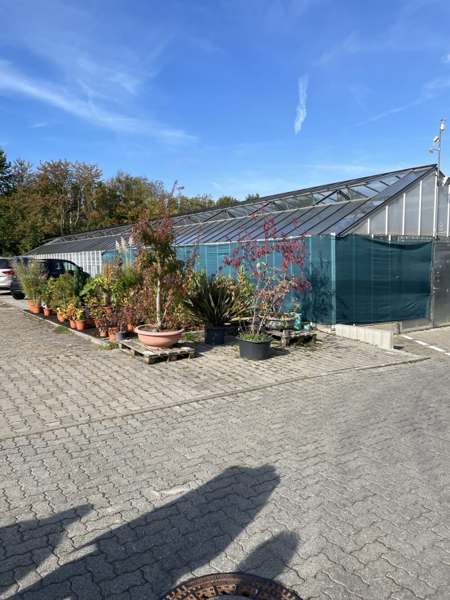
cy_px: 300
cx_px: 225
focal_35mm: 26
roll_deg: +2.6
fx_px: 451
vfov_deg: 67.3
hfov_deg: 53.1
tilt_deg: -2.4
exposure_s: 1/2564
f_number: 1.6
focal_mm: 4.2
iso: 32
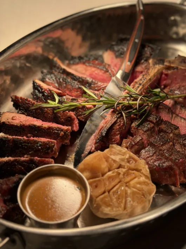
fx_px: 344
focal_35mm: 48
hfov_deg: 30.3
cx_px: 93
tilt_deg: -44.4
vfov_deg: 39.7
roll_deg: -3.6
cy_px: 124
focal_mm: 6.76
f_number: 1.78
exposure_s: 1/810
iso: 80
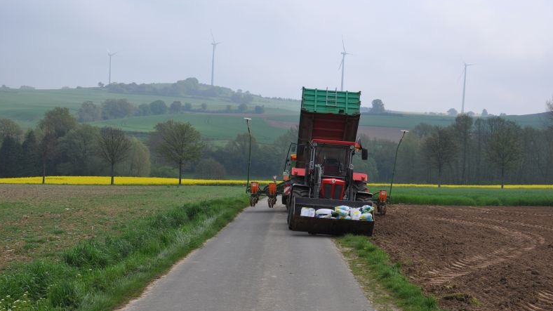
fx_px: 748
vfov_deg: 23.5
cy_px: 170
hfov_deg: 40.6
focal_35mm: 51
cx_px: 274
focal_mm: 32
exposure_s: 1/400
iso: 200
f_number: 10
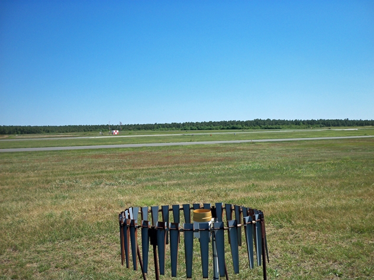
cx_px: 187
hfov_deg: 54.0
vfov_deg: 41.8
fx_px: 367
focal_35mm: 34
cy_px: 140
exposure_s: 1/160
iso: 80
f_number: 8.8
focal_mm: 5.7
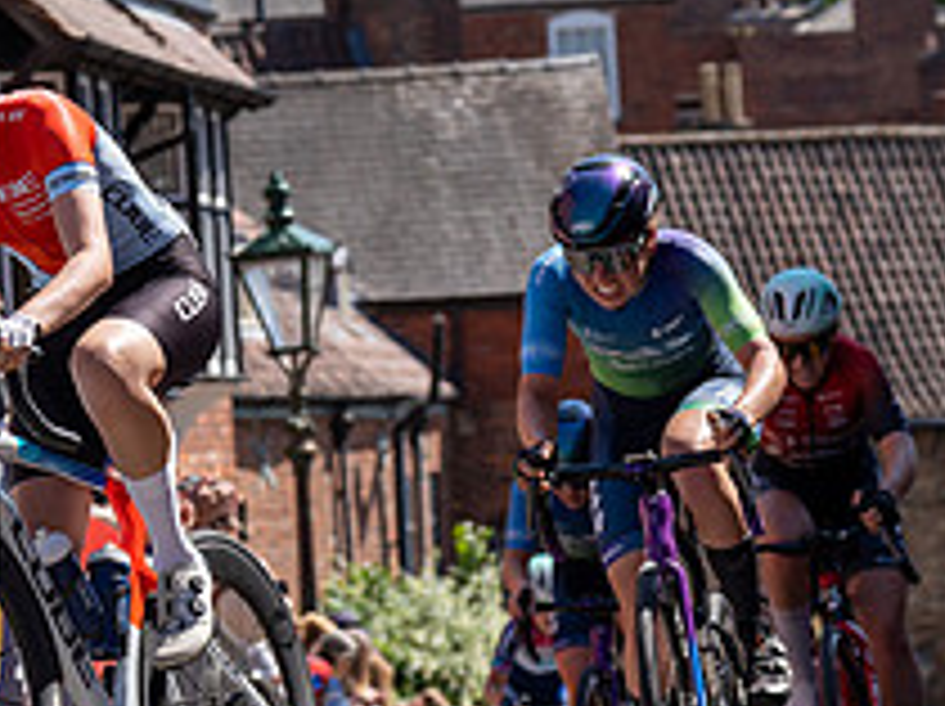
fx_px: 5072
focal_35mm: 186
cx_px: -14
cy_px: 137
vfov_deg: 8.0
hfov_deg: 10.5
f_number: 4
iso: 100
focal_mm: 70
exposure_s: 1/1600
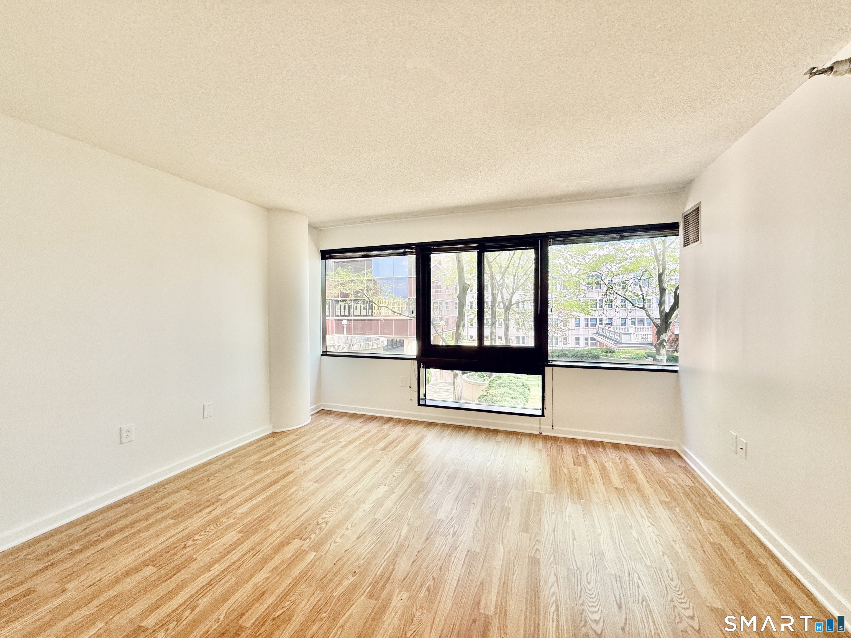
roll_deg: -0.2
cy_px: 319
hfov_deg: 102.1
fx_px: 344
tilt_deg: -1.3
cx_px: 426
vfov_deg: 85.7
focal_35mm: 14
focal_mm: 2.22
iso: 100
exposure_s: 1/99
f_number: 2.2
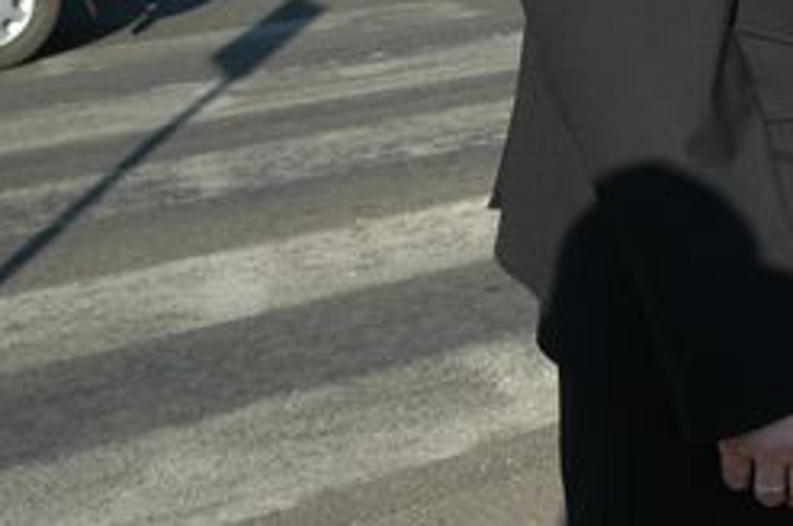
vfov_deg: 16.4
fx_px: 1705
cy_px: -202
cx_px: 1153
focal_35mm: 78
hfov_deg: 22.1
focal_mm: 17
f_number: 4.5
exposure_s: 1/1250
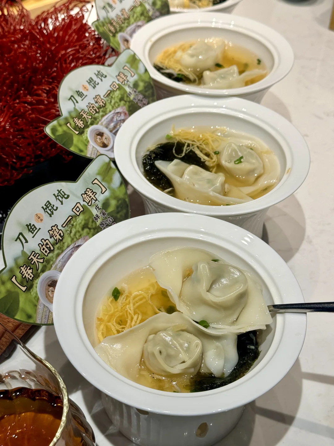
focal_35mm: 48
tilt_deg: -44.3
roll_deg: -2.7
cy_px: 223
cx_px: 167
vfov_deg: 39.7
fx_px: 618
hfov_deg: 30.3
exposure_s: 1/121
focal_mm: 6.76
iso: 64
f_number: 1.78
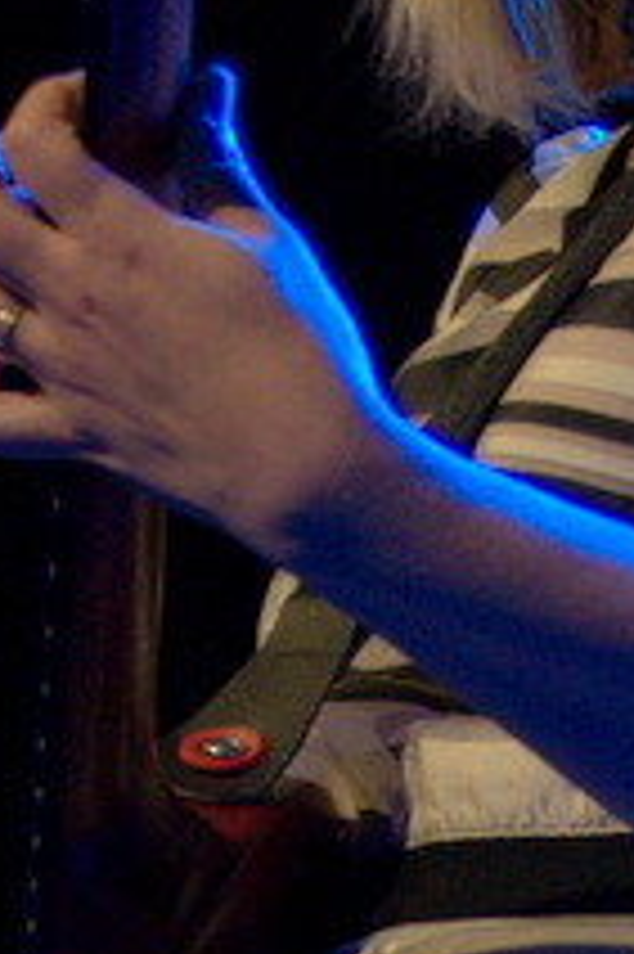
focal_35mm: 138
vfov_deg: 14.9
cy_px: 626
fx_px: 3643
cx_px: 618
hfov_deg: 9.9
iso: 640
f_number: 2.8
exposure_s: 1/80
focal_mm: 27
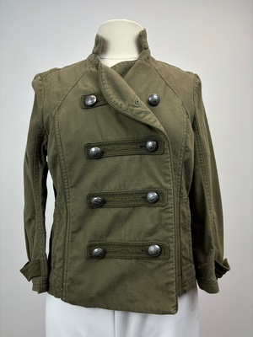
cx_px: 126
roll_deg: -0.3
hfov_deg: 53.1
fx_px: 253
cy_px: 168
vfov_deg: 67.3
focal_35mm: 26
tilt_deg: +0.6
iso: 40
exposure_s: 1/262
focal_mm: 5.96
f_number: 1.6
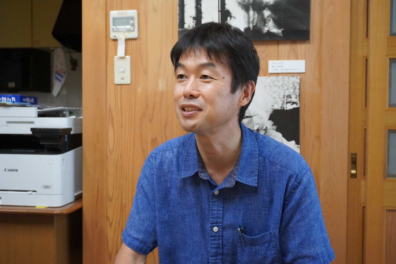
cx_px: 198
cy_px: 132
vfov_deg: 35.5
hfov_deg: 51.3
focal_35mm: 38
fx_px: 412
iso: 4000
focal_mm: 25
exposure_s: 1/160
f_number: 4.5
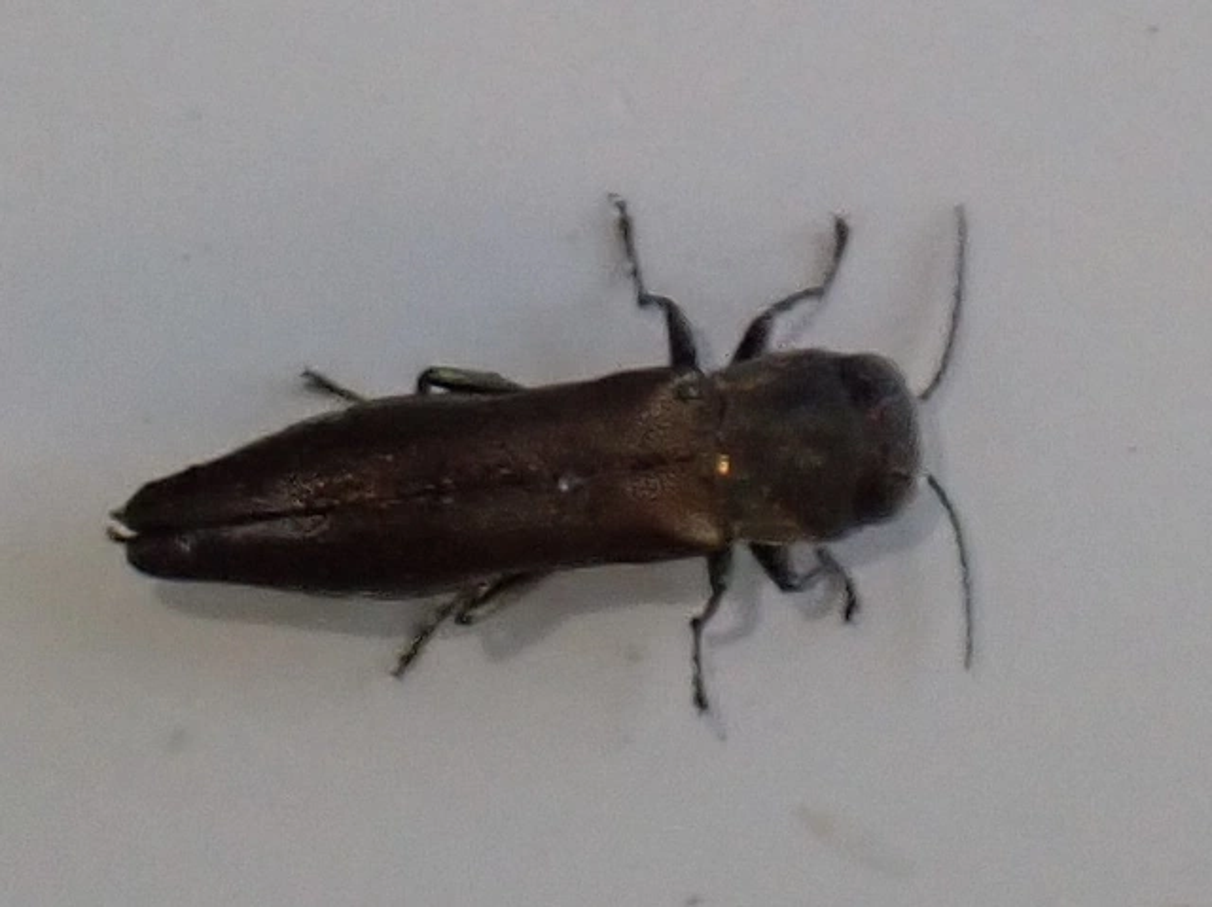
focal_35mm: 100
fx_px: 3499
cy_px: 454
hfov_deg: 19.7
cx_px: 606
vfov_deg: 14.8
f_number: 4.9
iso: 500
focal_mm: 18
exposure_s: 1/400
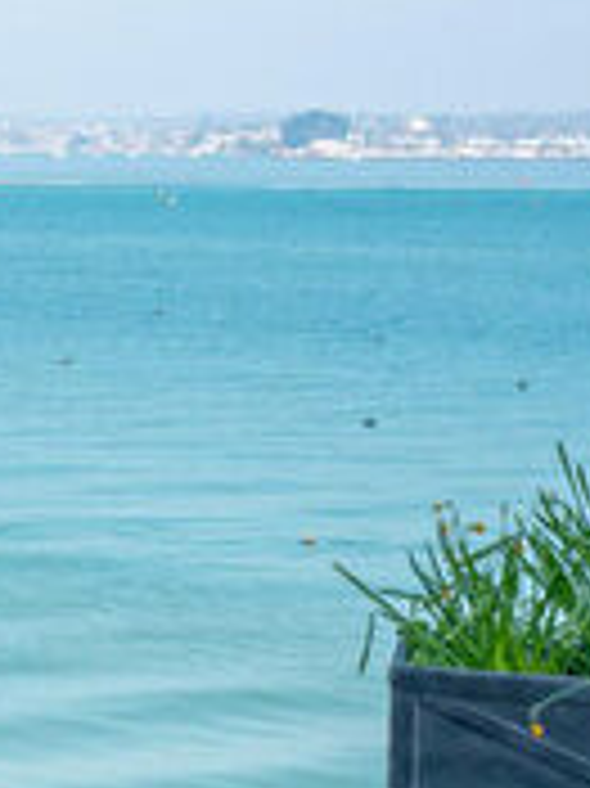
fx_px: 3072
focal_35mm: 135
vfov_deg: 14.6
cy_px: 290
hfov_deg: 10.2
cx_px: -576
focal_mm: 35
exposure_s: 1/100
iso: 200
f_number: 11
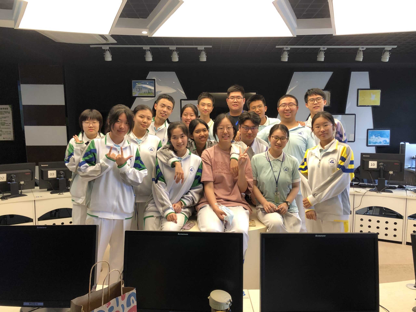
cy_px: 156
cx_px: 208
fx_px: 336
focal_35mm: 28
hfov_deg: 63.4
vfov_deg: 49.7
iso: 40
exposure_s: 1/33
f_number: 1.8
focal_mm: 3.99
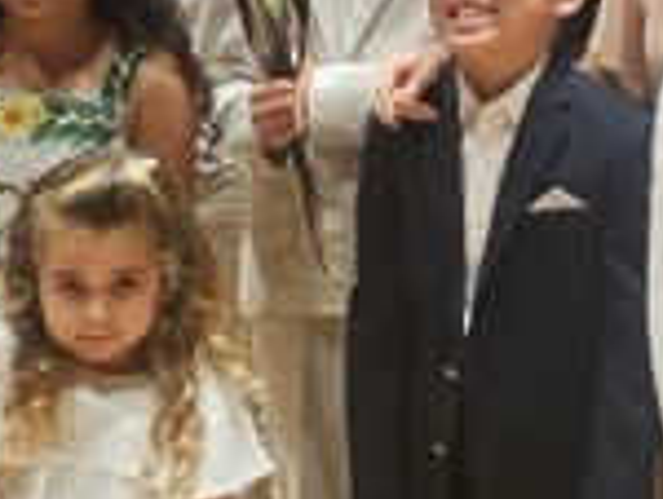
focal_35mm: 128
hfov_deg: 14.7
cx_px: 853
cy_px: -106
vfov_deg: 11.4
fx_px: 2456
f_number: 1.8
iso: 200
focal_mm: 5
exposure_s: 1/120
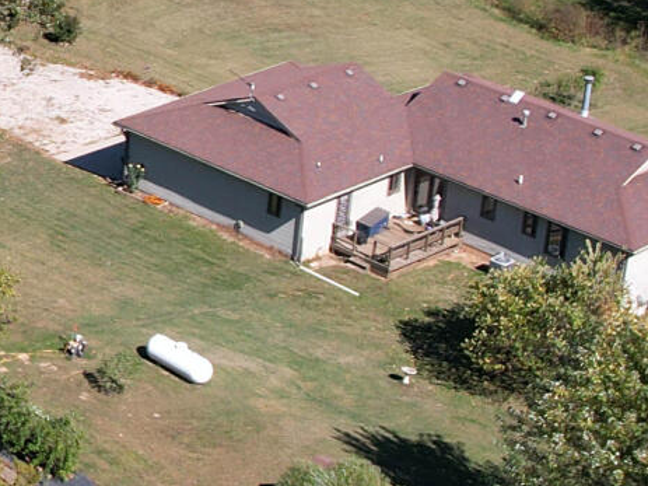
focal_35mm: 137
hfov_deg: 13.7
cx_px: -253
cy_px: 151
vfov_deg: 10.8
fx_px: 2564
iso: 110
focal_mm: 8.38
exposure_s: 1/400
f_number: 2.8
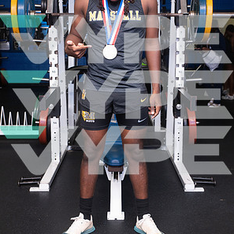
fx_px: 413
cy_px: 95
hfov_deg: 31.6
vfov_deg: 31.6
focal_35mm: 54
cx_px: 117
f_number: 6.3
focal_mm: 42
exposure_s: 1/400
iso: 500
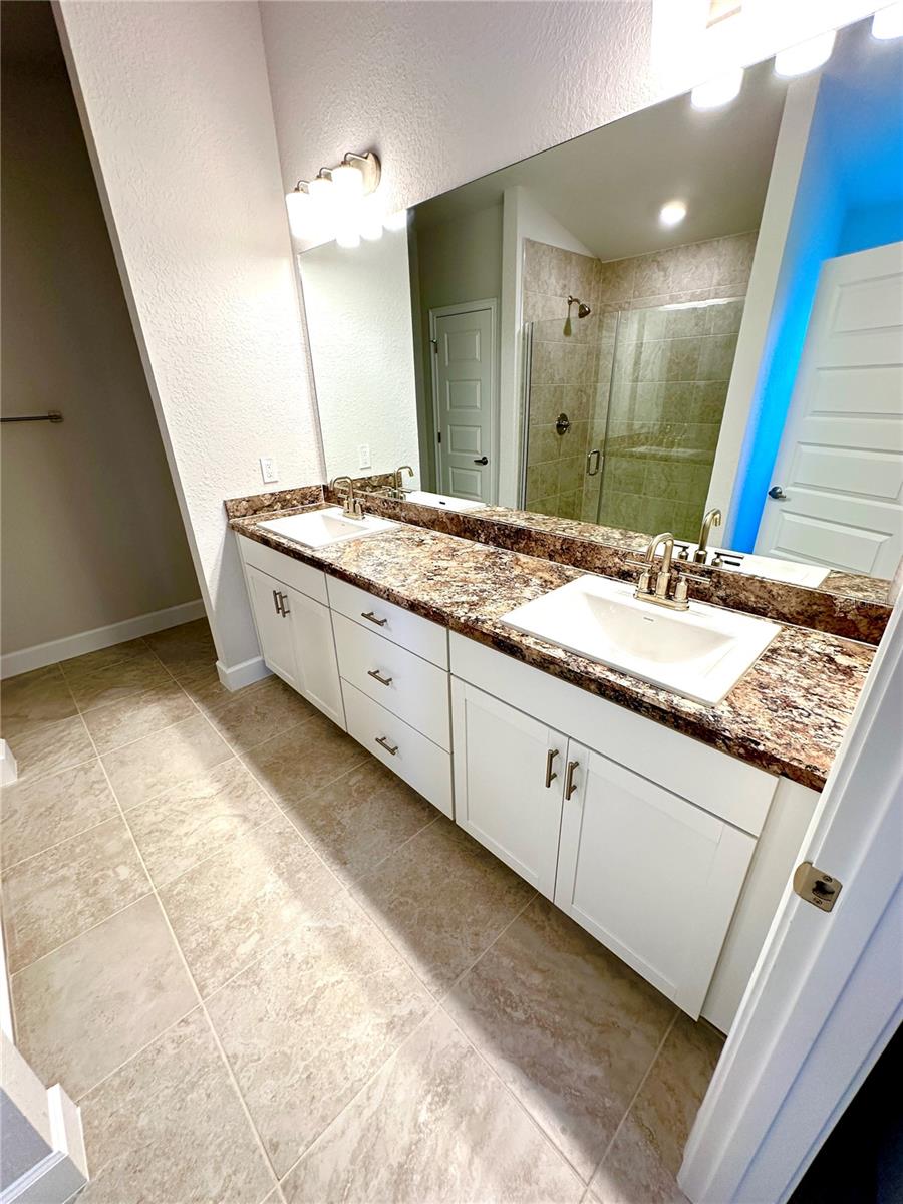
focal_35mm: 14
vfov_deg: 102.1
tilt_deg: -23.4
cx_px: 452
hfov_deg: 85.7
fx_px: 487
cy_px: 602
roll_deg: +0.6
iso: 160
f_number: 2.2
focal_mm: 2.22
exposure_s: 1/60
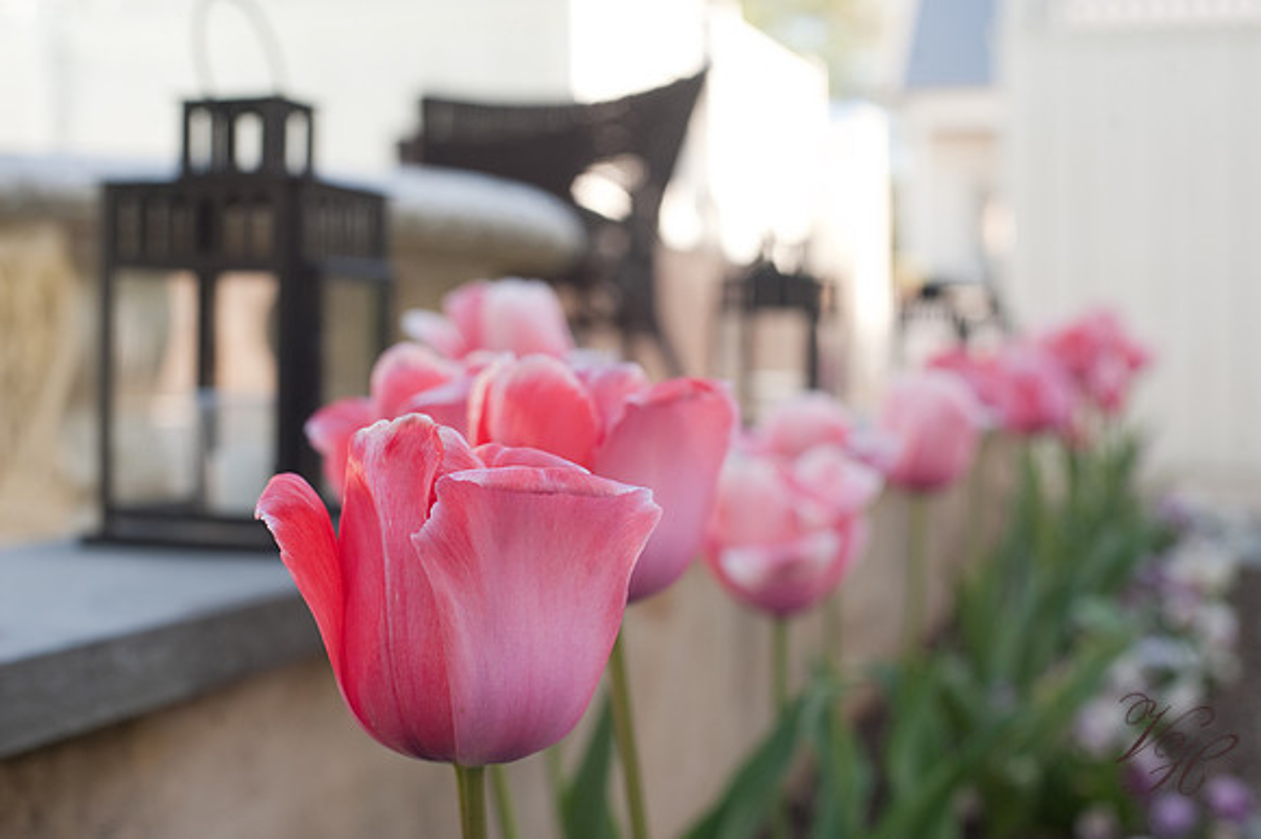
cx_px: 630
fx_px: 1750
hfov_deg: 39.6
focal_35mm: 50
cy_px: 420
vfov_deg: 27.0
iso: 200
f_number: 6.3
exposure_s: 1/100
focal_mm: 50
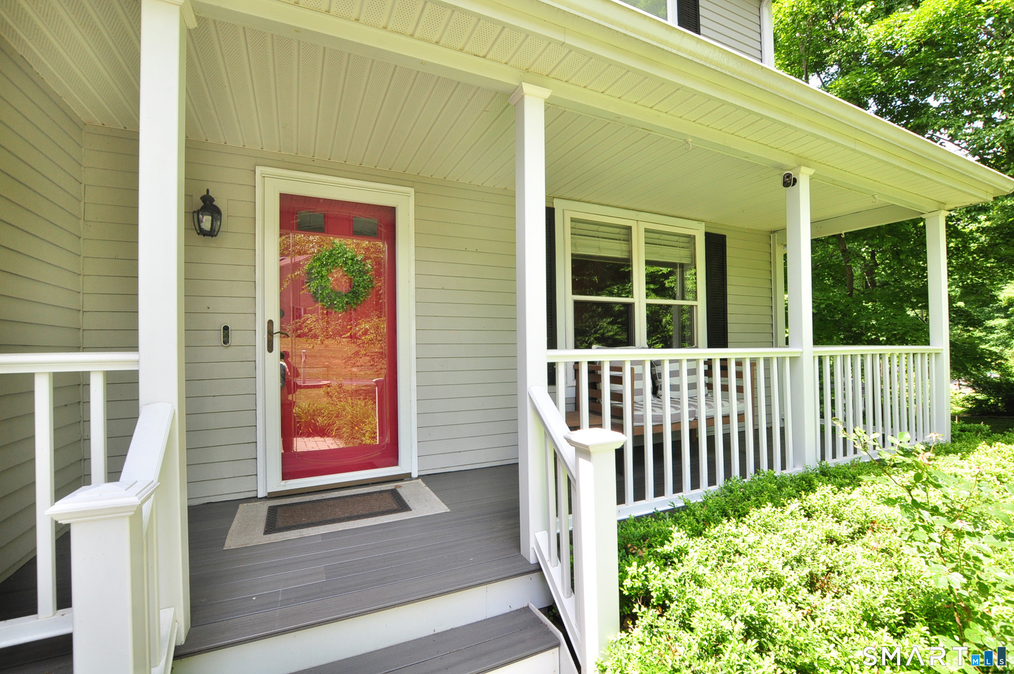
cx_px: 507
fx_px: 422
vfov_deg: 77.2
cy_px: 337
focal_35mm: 15
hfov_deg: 100.5
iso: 400
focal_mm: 10
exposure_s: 1/100
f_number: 8
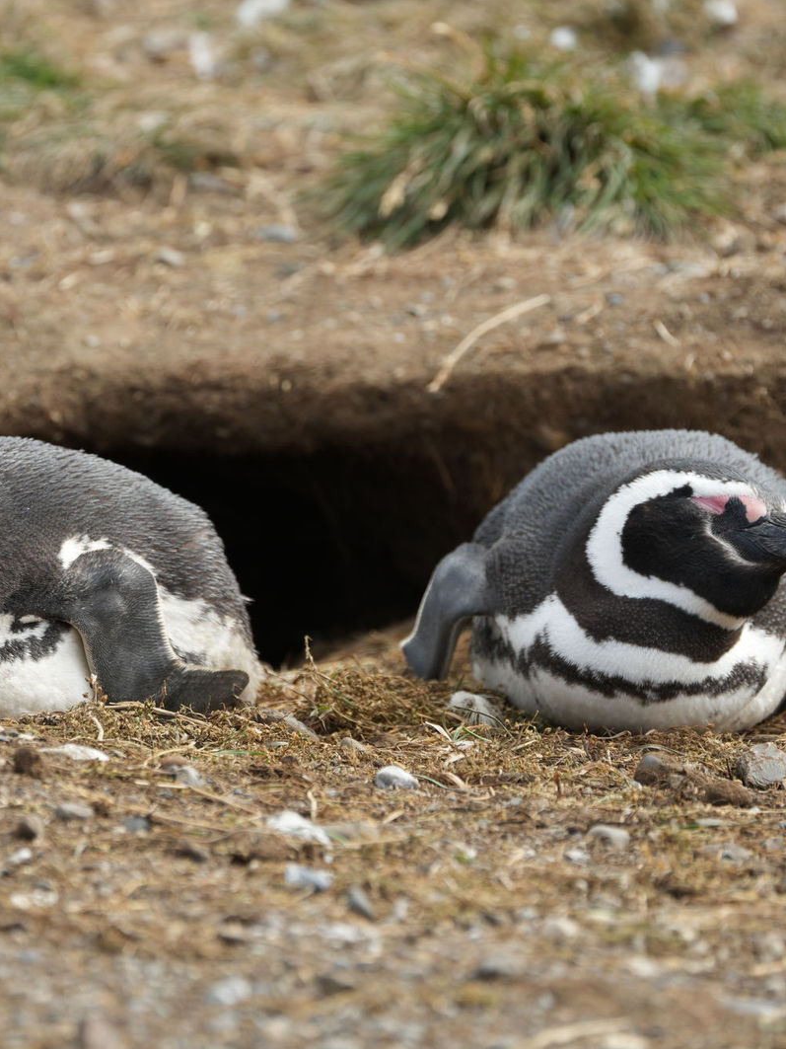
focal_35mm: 482
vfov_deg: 4.1
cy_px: 525
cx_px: 314
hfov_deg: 3.1
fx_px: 14595
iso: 160
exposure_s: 1/400
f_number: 6.3
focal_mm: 333
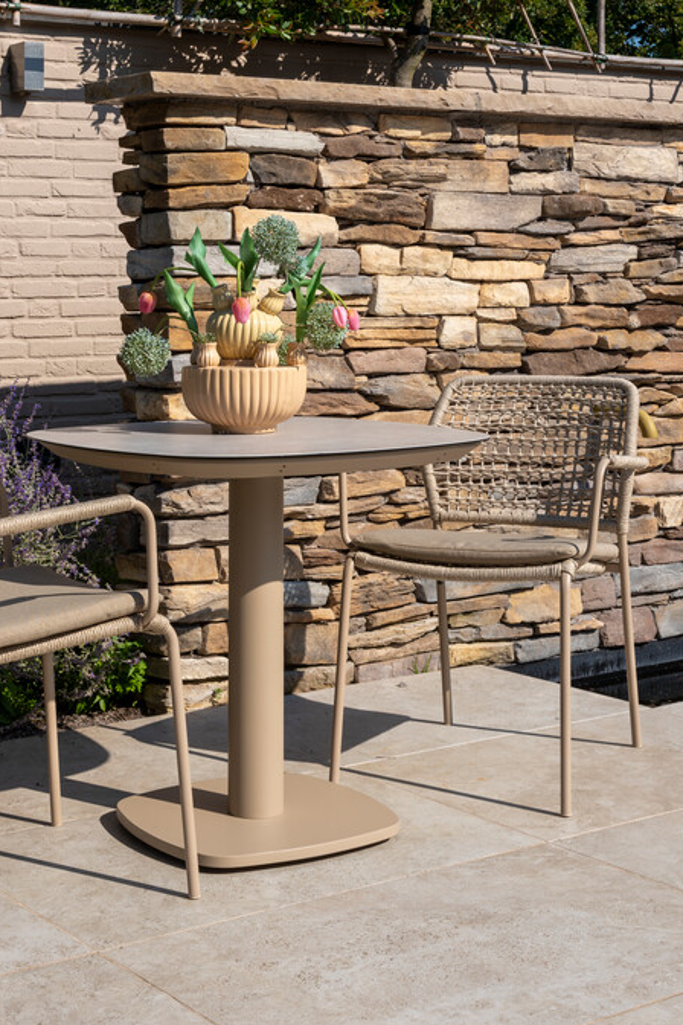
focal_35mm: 61
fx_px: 1736
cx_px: 264
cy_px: 506
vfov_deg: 32.9
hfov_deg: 22.2
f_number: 14
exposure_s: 1/160
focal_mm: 40
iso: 125
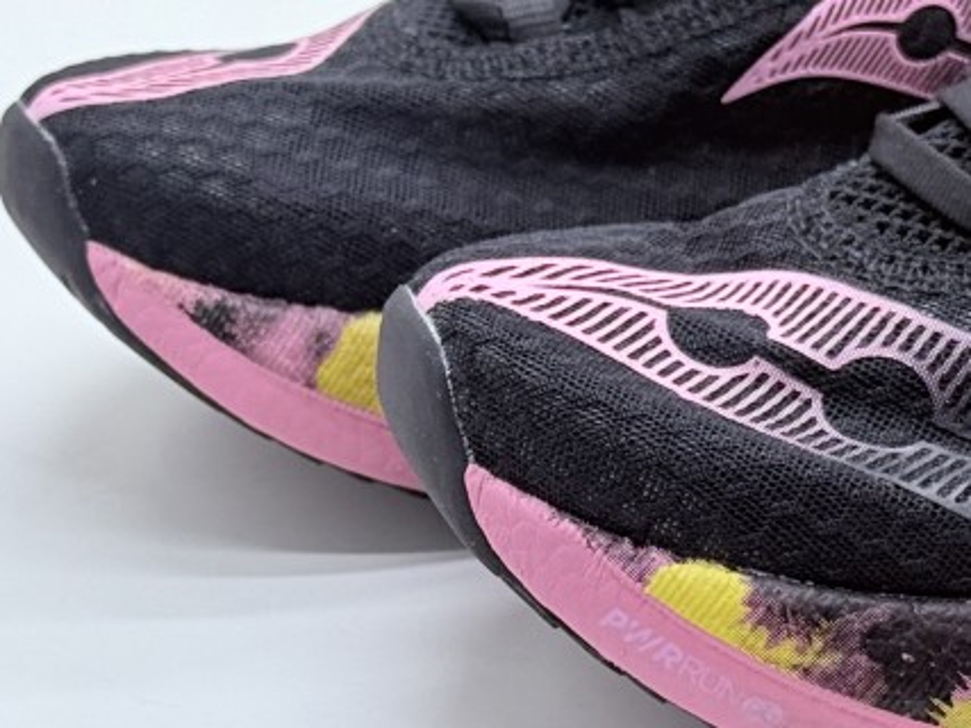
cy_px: 364
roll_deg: +3.6
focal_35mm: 48
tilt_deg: -25.9
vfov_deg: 30.3
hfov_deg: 39.7
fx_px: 1346
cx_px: 486
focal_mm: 6.76
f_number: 1.78
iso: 64
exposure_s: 1/527
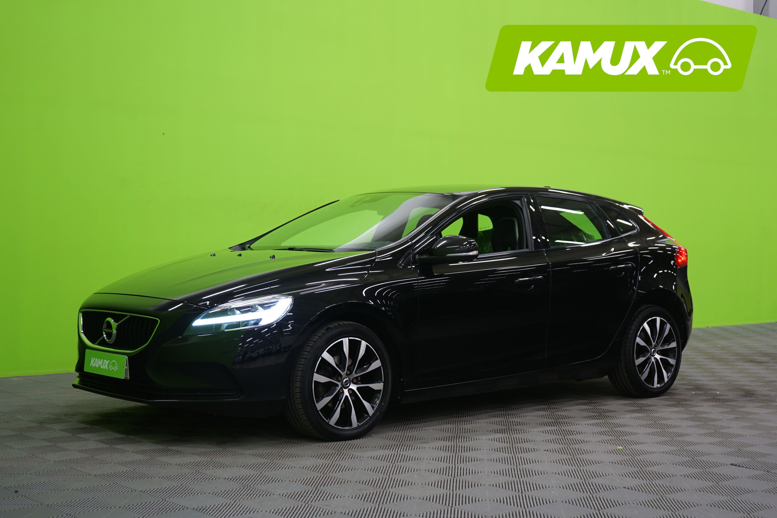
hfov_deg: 38.9
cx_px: 388
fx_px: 1101
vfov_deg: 26.5
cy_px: 259
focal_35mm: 51
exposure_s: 1/8
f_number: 5
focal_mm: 51
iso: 400
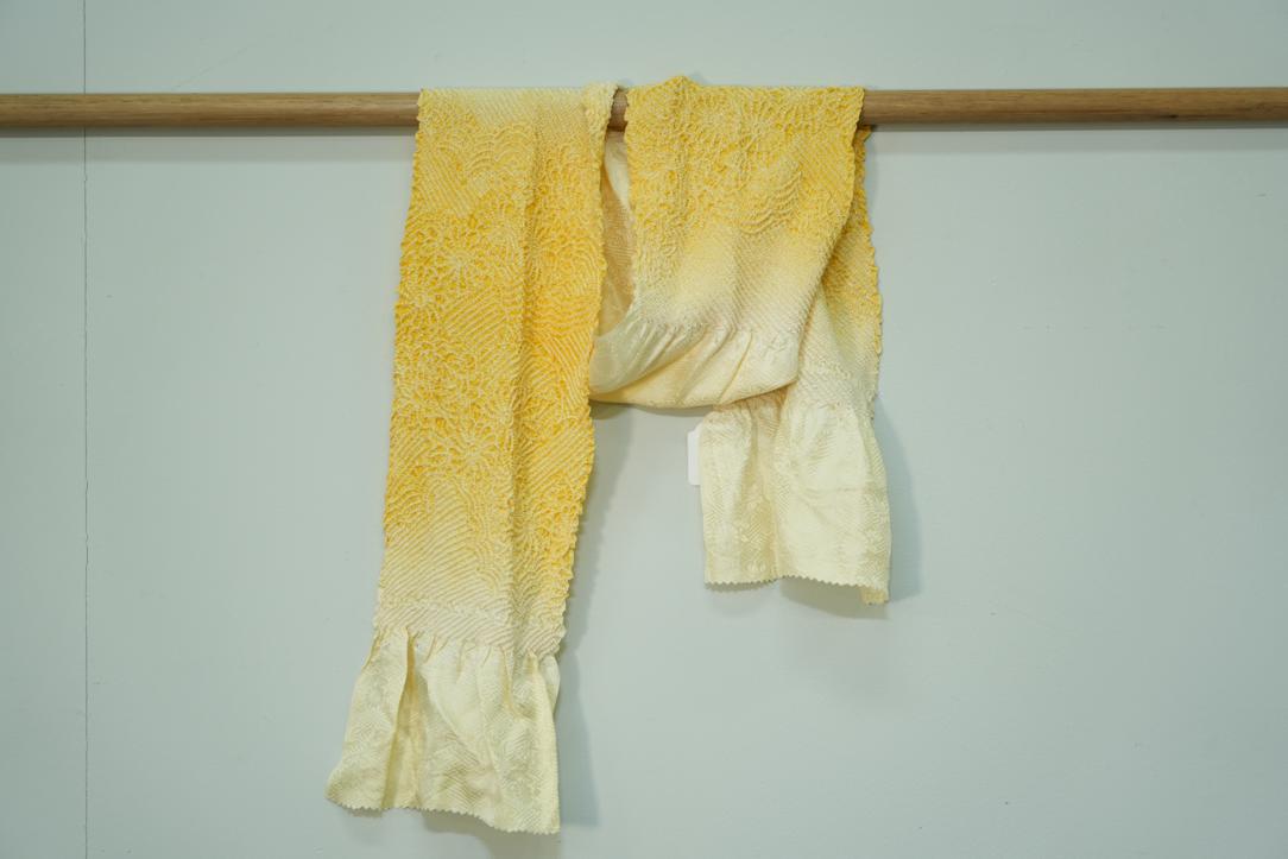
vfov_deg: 13.7
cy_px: 430
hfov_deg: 20.4
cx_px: 644
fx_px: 3578
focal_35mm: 100
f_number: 4
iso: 640
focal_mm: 100
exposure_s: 1/100
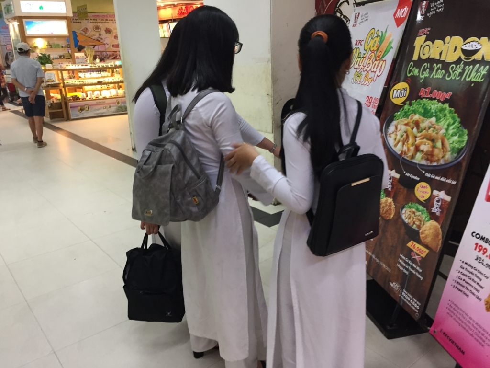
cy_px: 184
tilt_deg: -16.7
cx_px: 245
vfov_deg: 48.2
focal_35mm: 29
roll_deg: +0.0
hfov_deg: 61.7
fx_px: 411
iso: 160
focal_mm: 4.15
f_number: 2.2
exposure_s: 1/33
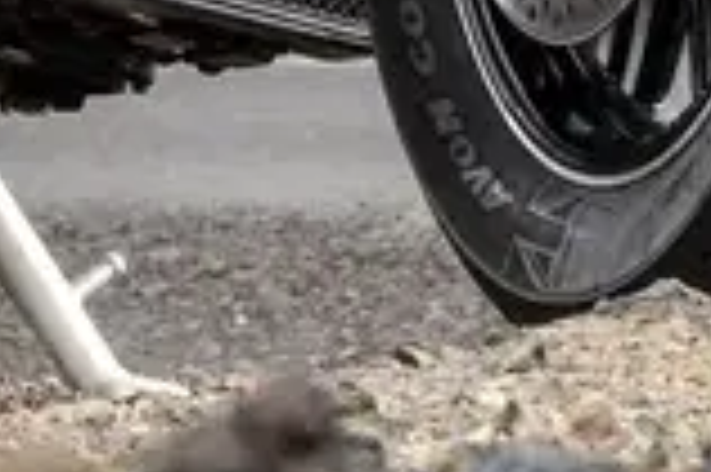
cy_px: -432
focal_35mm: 1140
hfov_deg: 1.8
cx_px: -20
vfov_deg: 1.2
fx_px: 22491
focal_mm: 150
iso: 200
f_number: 8
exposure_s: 1/50
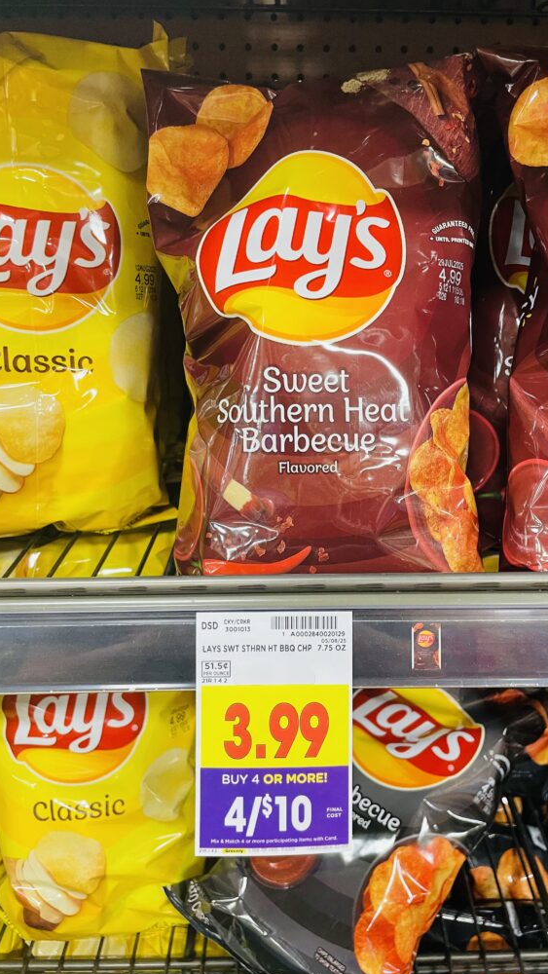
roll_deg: -0.4
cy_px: 480
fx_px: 749
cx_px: 322
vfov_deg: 66.1
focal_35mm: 29
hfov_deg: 40.1
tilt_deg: -22.9
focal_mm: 4.2
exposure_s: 1/60
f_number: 1.6
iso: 160
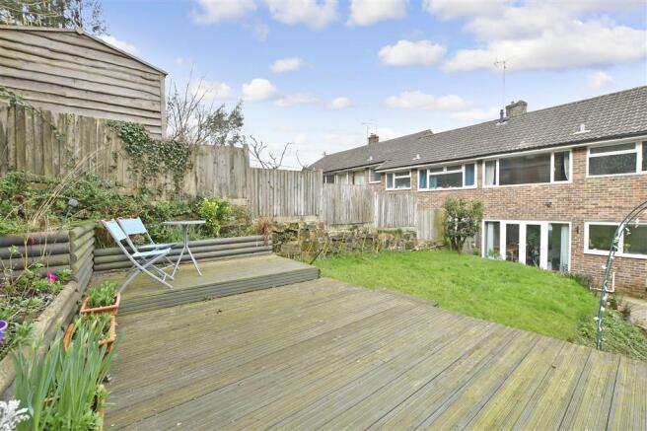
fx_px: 269
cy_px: 216
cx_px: 324
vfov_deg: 77.3
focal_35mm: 15
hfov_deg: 100.4
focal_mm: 10
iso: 160
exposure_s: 1/50
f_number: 8
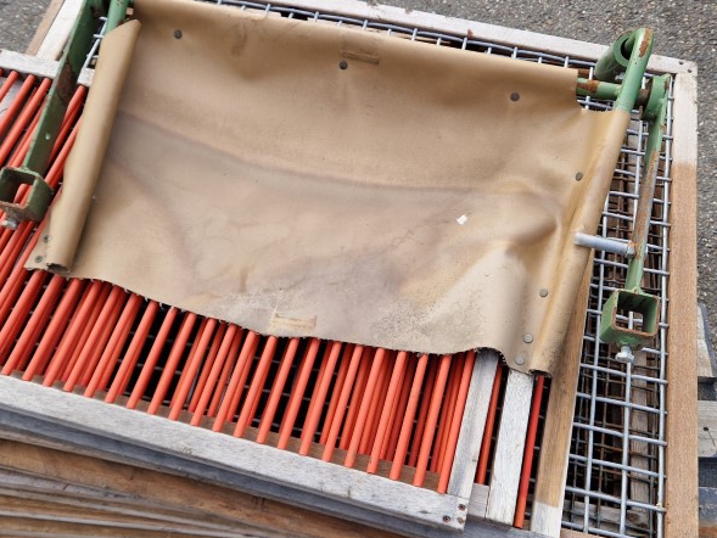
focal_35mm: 40
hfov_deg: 46.8
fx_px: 829
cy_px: 274
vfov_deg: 36.0
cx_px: 348
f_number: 1.8
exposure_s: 1/526
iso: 50
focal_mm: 5.4
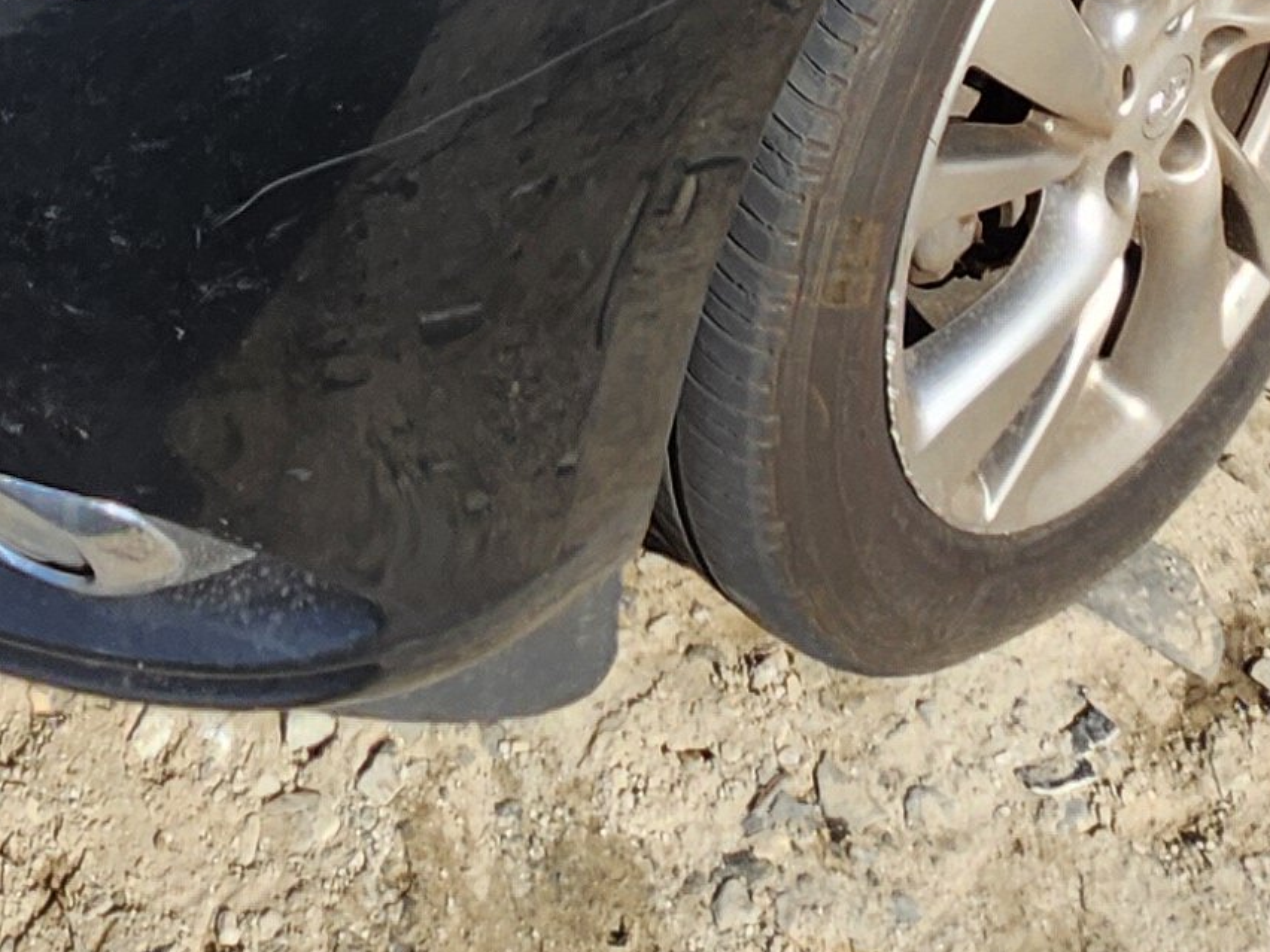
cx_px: 331
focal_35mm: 61
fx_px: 2238
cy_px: -928
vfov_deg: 17.5
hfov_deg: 31.2
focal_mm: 1.74
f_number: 2.2
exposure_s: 1/978
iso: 40
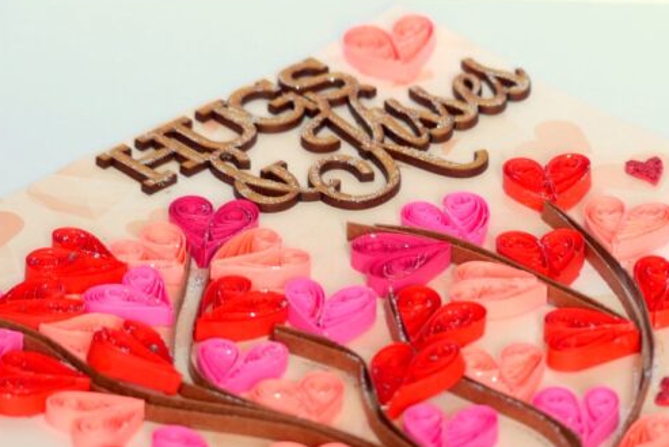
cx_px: 388
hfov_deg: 8.0
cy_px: 292
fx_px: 4796
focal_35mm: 258
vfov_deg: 5.3
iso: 160
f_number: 2.8
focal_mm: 36.7
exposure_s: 1/80
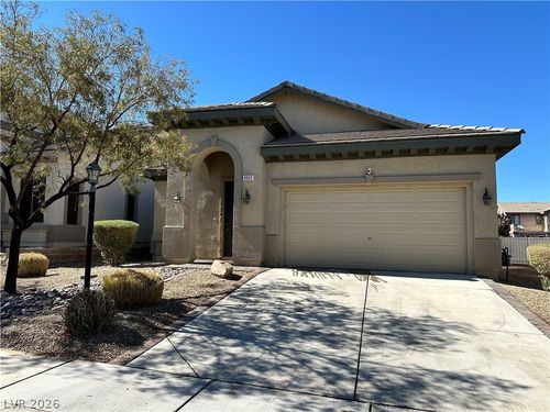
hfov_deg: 71.6
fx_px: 381
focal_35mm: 24
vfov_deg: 56.8
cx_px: 275
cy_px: 206
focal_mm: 6.86
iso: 80
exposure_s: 1/3058
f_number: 1.78
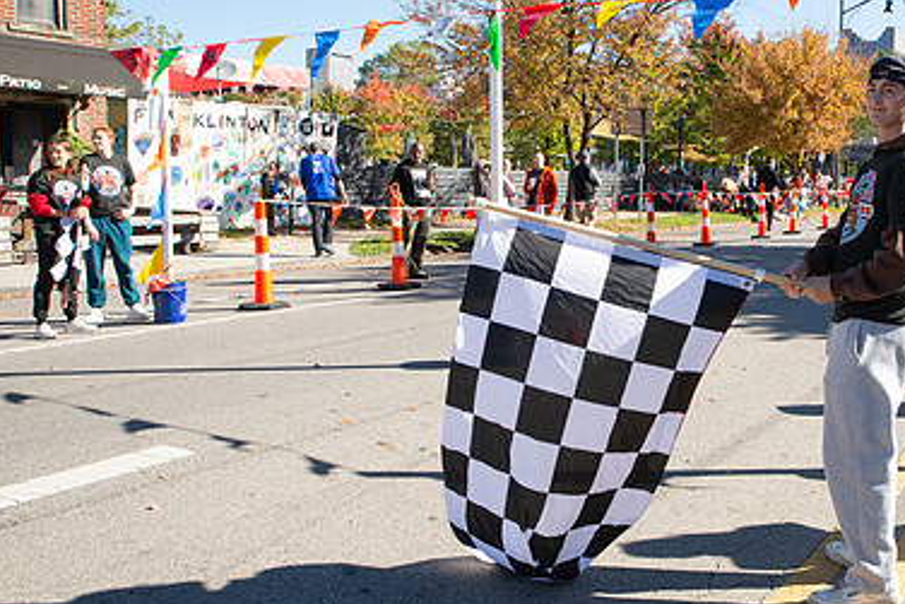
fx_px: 930
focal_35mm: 37
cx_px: 655
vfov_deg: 35.9
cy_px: 273
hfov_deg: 50.2
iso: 500
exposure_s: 1/320
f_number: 11
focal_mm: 24
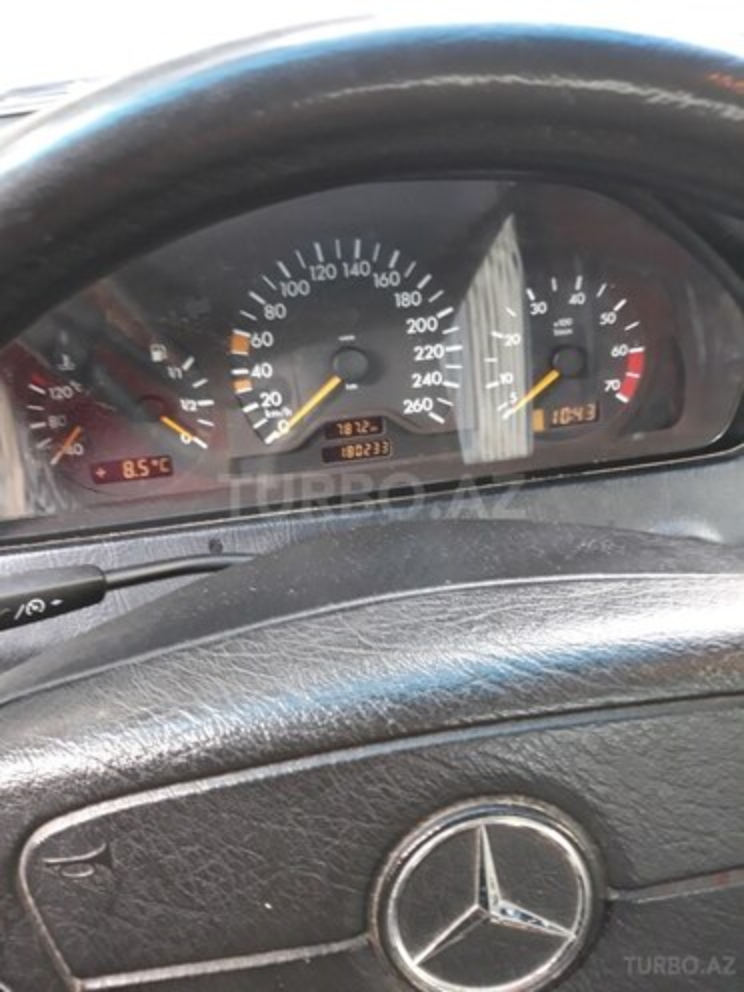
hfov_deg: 51.4
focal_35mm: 27
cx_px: 372
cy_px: 496
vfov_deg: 65.3
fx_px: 774
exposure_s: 1/25
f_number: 1.7
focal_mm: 3.71
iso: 200
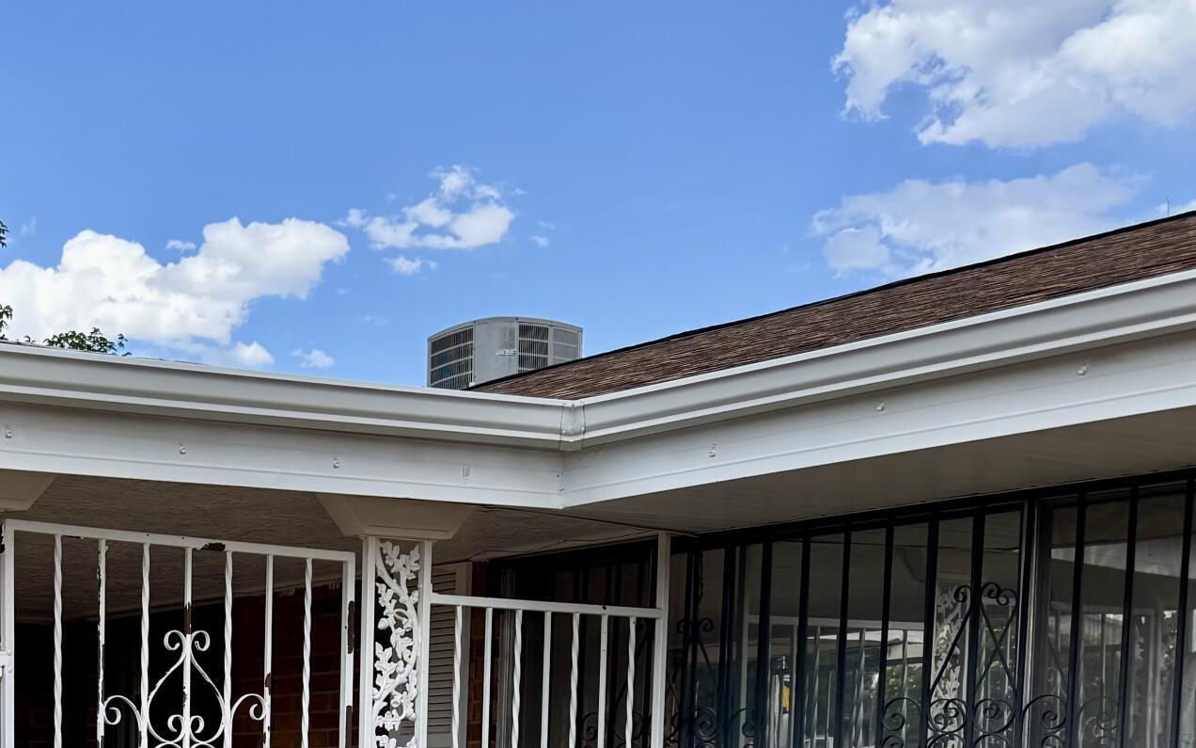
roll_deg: +0.3
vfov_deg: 19.7
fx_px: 1956
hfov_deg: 31.8
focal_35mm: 60
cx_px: 41
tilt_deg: -3.8
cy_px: 999
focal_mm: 6.76
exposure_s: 1/2000
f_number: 1.78
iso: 100
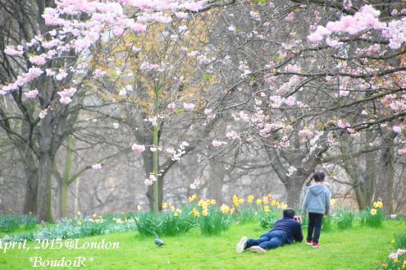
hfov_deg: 6.3
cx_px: 193
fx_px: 3695
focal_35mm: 328
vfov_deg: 4.2
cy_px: 130
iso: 400
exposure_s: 1/60
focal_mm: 200
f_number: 7.1
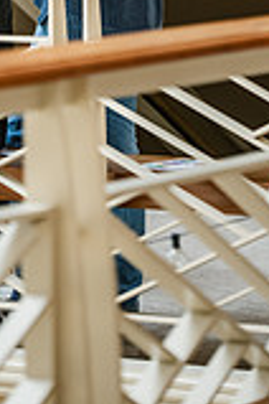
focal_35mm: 298
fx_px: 3340
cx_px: -66
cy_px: -160
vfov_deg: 6.8
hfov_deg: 4.6
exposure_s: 1/200
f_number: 4
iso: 1600
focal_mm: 105
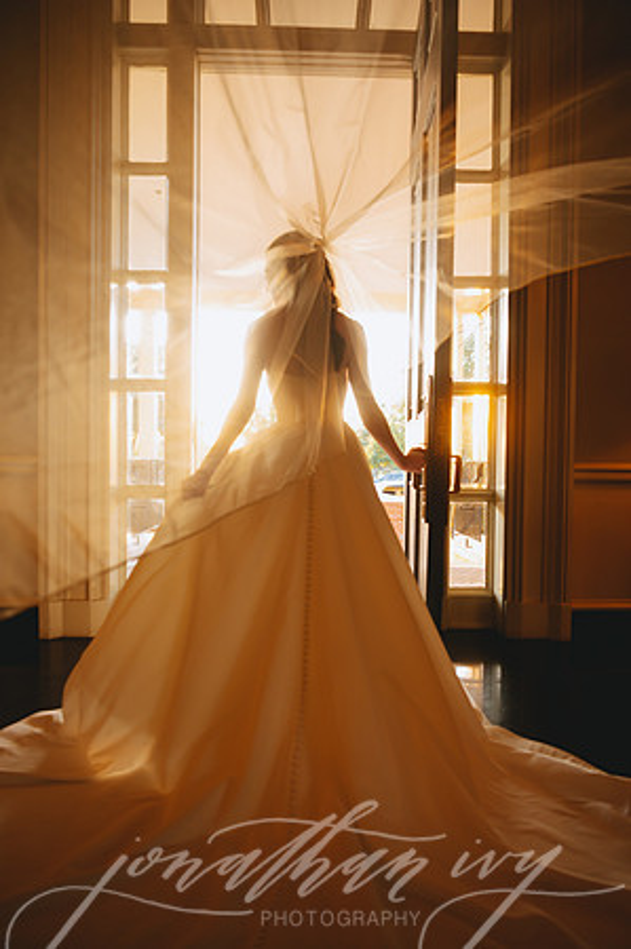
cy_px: 474
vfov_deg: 73.8
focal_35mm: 24
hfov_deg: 53.0
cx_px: 316
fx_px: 632
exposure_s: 1/100
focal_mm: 24
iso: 500
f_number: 2.8
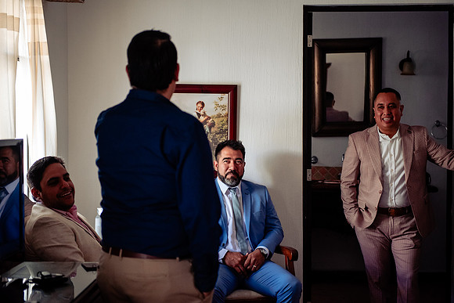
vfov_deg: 18.8
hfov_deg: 27.8
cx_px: 227
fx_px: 916
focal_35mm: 73
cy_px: 152
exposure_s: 1/125
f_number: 2.8
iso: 2500
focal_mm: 70
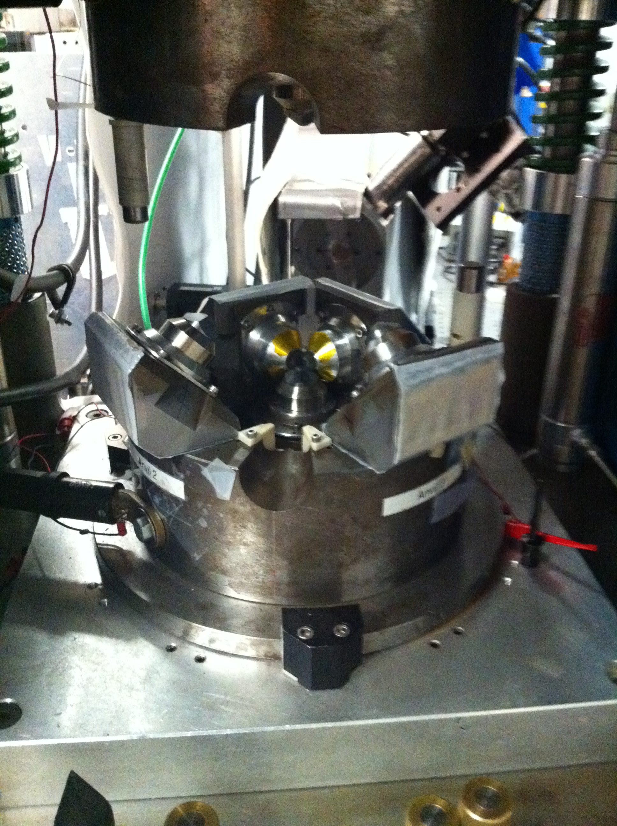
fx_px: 834
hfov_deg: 40.6
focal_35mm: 35
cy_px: 413
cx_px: 308
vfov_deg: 52.7
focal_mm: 3.85
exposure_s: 1/15
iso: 1000
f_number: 2.8
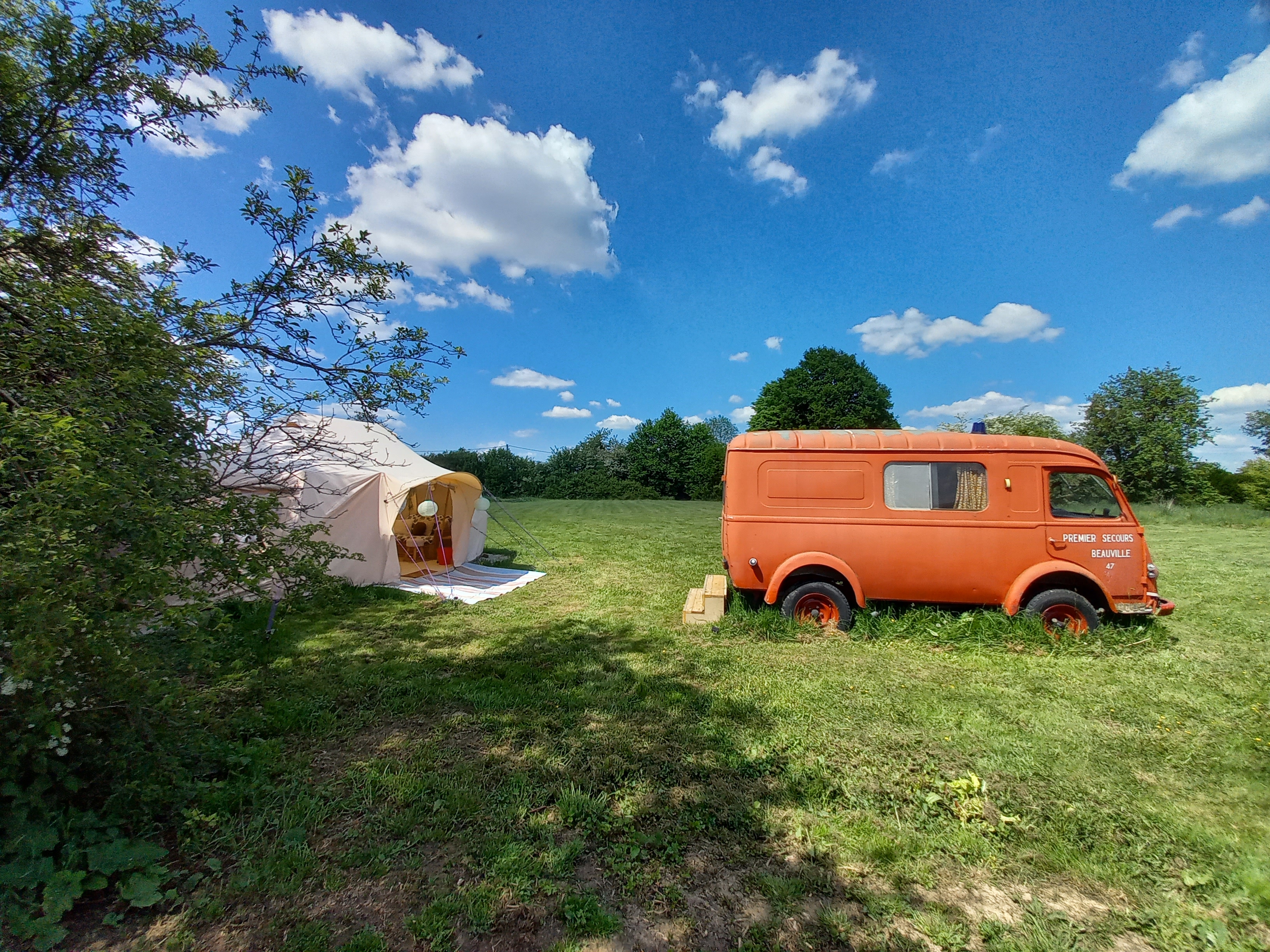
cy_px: 476
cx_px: 635
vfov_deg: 89.9
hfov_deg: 106.2
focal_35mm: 13
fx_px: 477
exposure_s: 1/1170
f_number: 2.2
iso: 40
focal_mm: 1.42
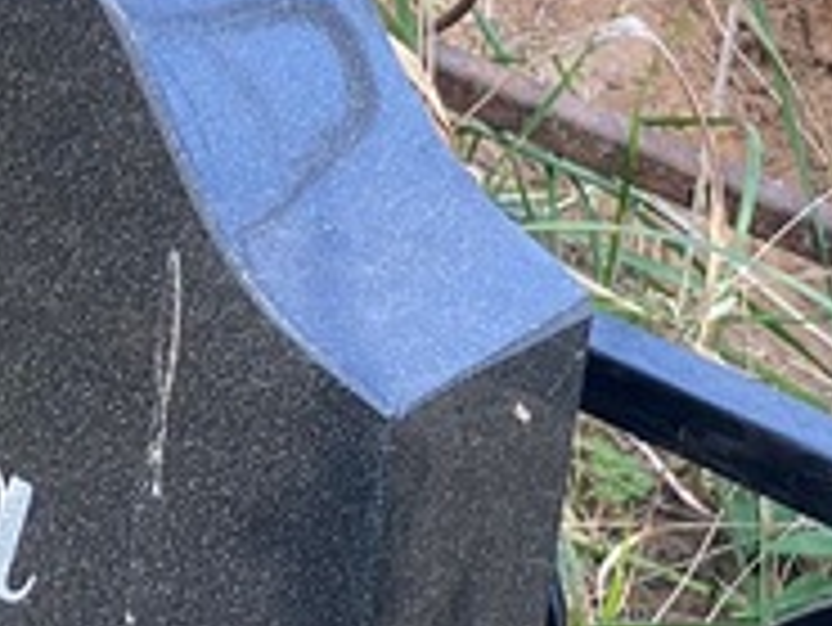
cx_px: -486
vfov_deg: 6.6
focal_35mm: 225
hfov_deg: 8.6
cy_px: 347
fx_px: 5411
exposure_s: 1/144
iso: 20
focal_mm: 6
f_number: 2
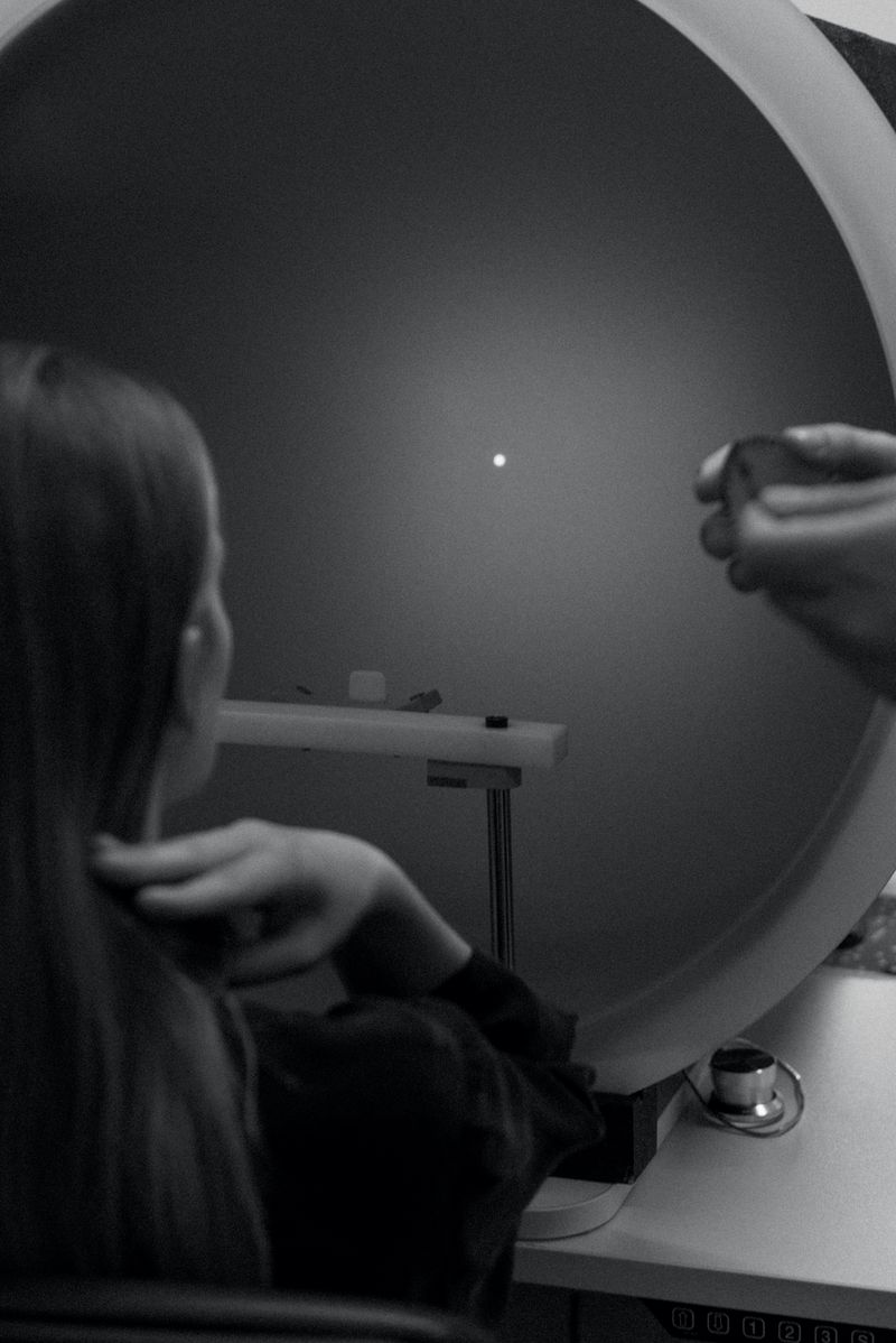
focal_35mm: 62
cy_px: 672
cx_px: 448
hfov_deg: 21.9
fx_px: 2312
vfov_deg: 32.4
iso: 320
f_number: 4
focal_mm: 62
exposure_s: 1/125
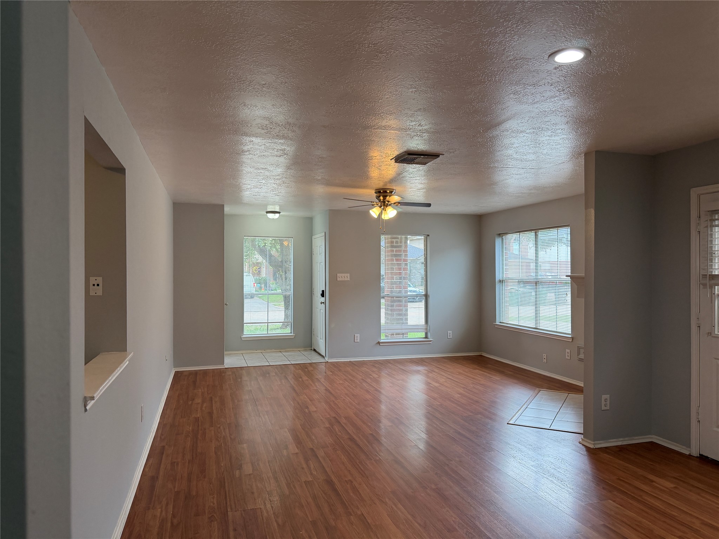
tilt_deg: -0.9
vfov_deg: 56.8
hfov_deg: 71.6
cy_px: 270
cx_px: 360
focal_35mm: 24
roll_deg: +0.1
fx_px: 498
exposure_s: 1/208
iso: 160
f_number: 1.78
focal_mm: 6.76
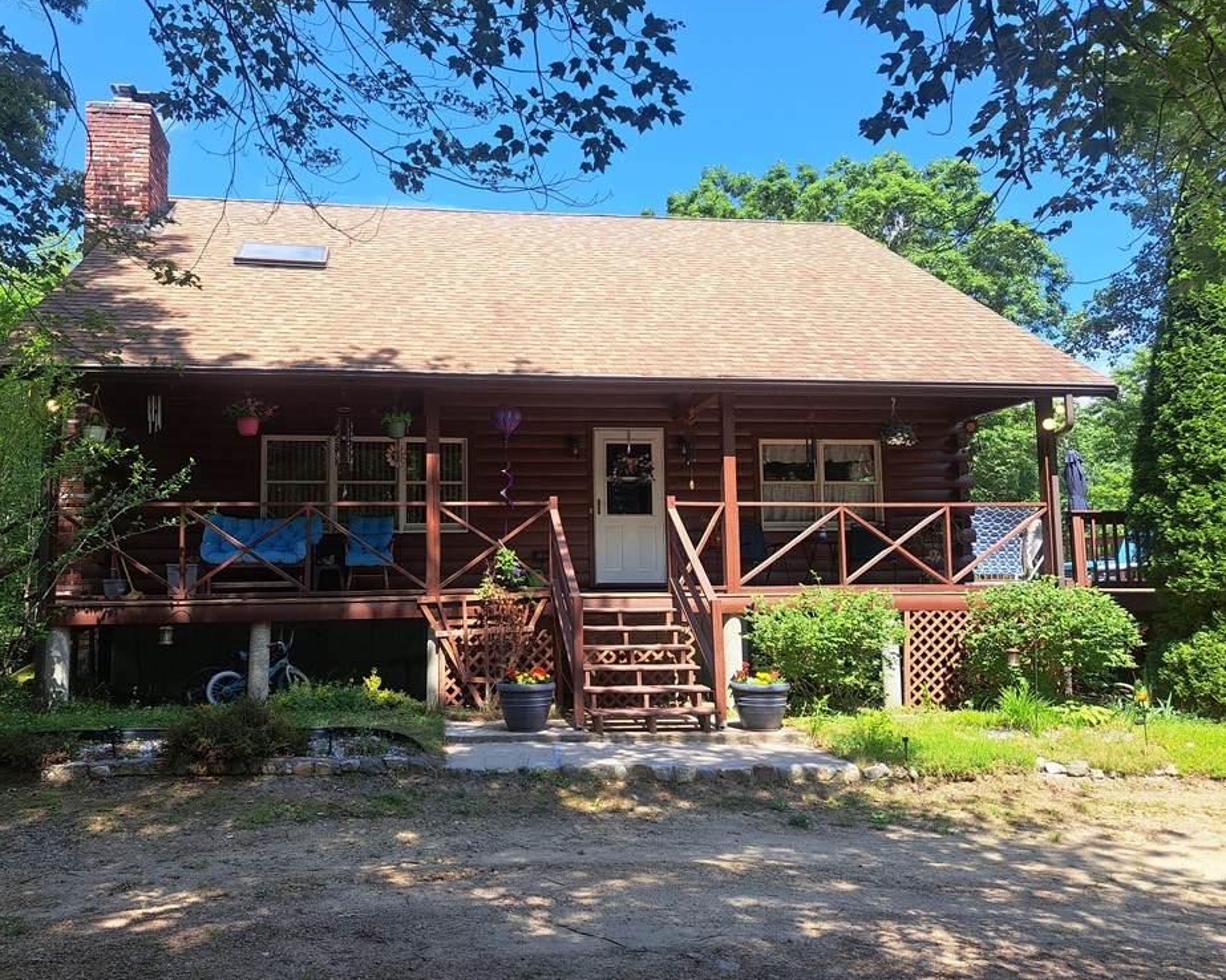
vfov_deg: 54.9
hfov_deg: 65.9
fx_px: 943
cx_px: 551
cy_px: 491
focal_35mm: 26
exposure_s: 1/718
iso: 50
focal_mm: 5.23
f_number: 1.8
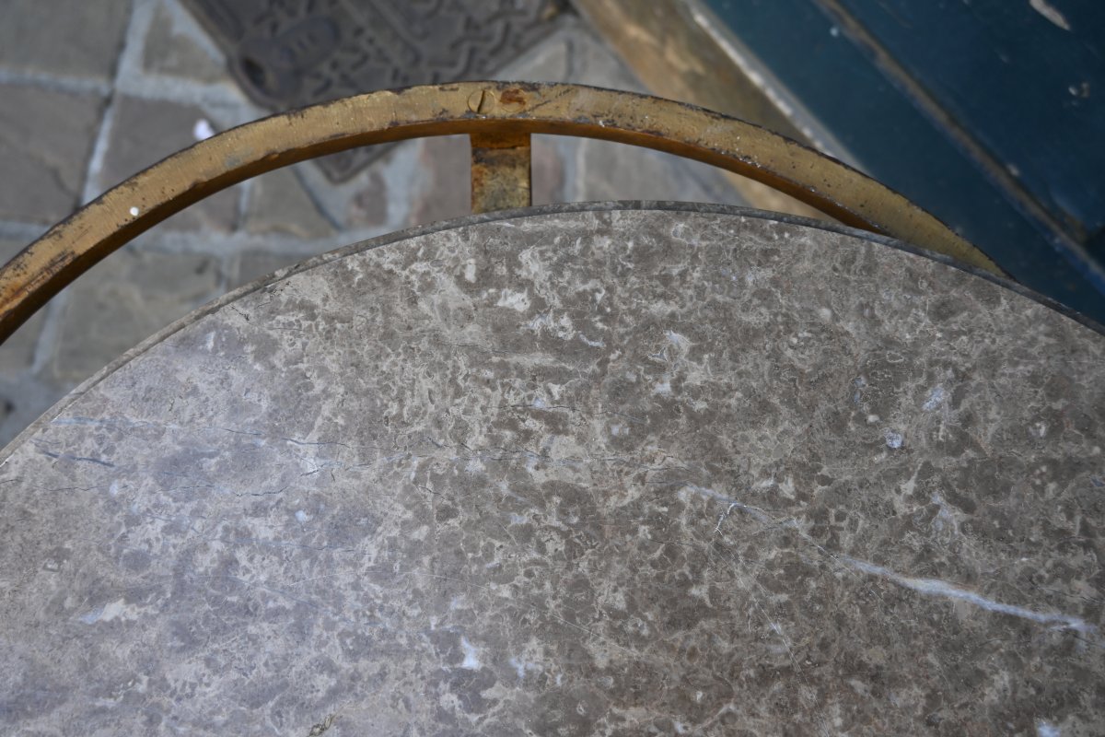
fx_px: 1151
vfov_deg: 35.5
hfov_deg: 51.3
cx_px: 552
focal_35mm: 38
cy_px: 368
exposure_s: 1/250
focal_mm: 25
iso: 200
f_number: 4
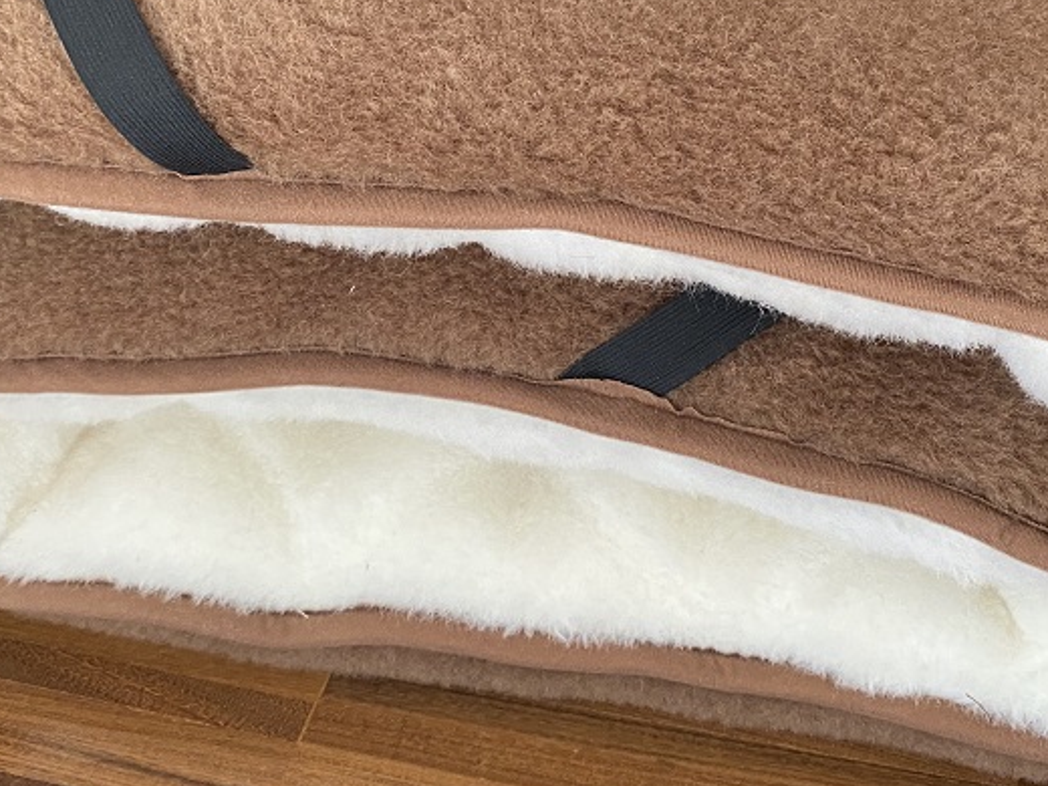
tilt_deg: -35.8
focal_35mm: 50
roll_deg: +6.9
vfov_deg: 27.8
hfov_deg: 38.1
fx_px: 1514
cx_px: 595
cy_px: 48
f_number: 1.8
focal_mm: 4.25
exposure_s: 1/60
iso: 160
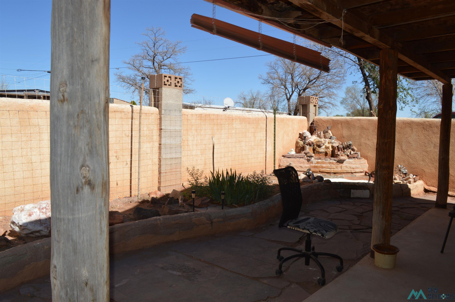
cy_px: 151
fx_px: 341
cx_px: 228
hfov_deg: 67.4
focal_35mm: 27
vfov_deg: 47.8
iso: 100
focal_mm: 18
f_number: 9
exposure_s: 1/200
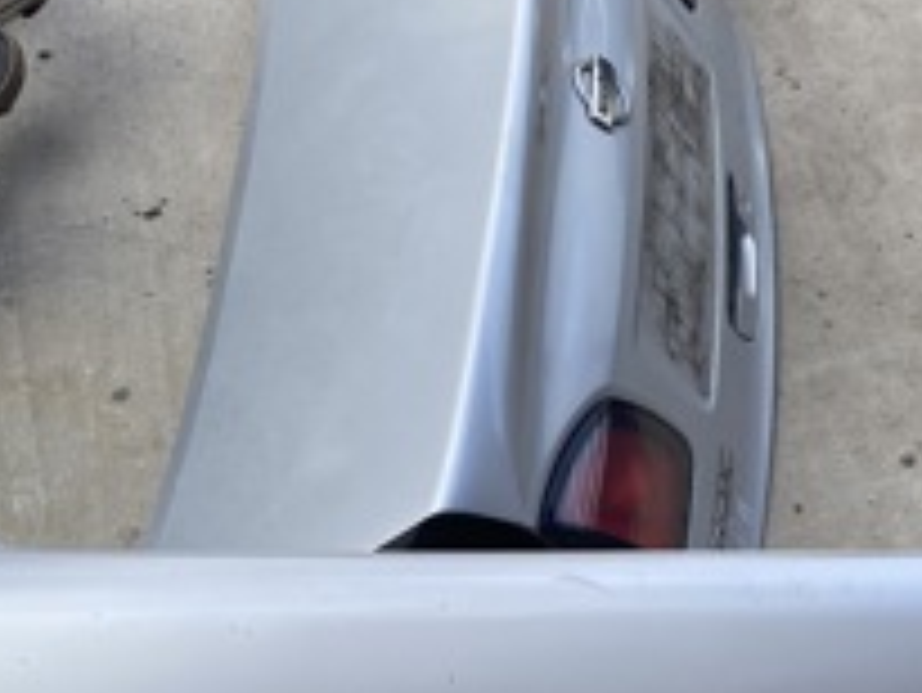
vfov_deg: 17.3
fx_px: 2159
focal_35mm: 81
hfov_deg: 23.9
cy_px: 862
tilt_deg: -56.7
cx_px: 688
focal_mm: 4.25
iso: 32
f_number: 1.8
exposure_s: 1/458
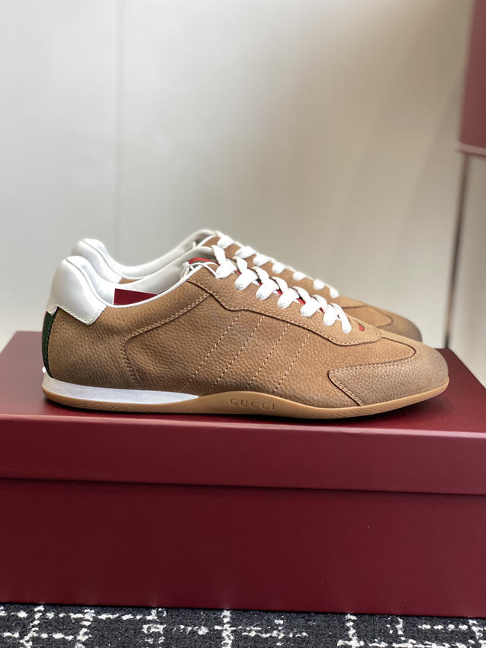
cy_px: 327
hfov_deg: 27.5
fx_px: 993
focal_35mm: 53
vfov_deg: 36.2
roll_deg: -3.9
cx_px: 240
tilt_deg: -13.7
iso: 100
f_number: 2
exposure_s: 1/122
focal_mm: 6
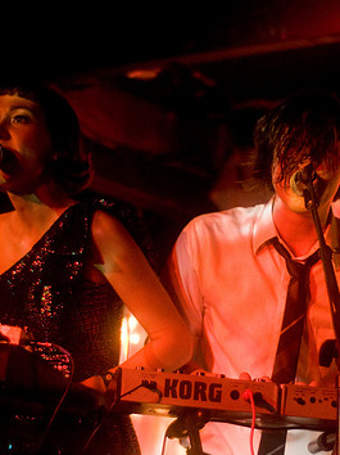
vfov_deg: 16.7
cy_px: 231
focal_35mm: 118
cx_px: 208
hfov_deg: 12.5
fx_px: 1547
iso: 1000
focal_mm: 50
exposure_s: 1/40
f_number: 1.8
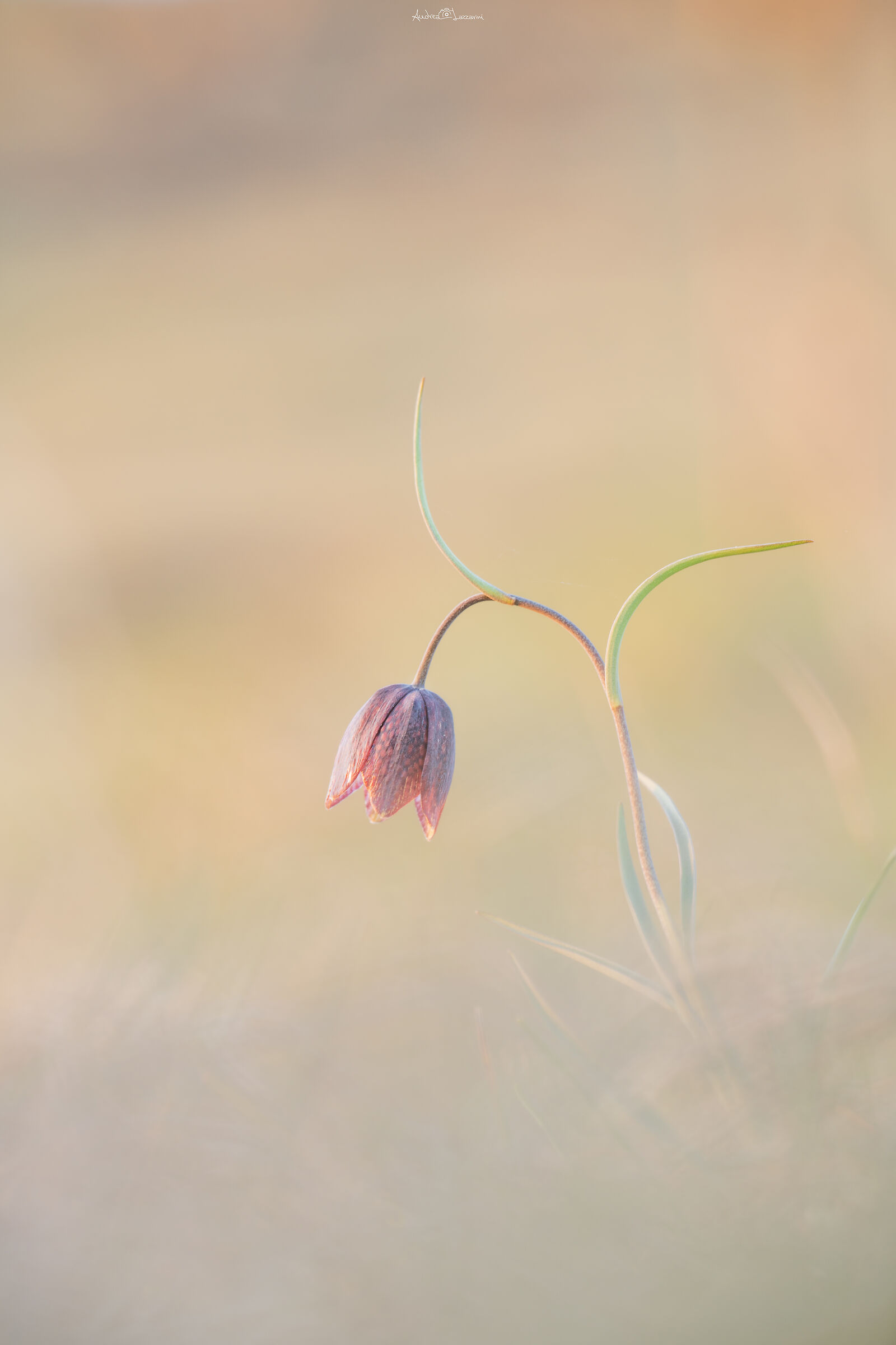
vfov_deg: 13.7
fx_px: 5600
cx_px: 448
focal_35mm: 150
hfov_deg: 9.1
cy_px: 672
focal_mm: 150
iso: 320
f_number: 5
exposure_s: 1/25
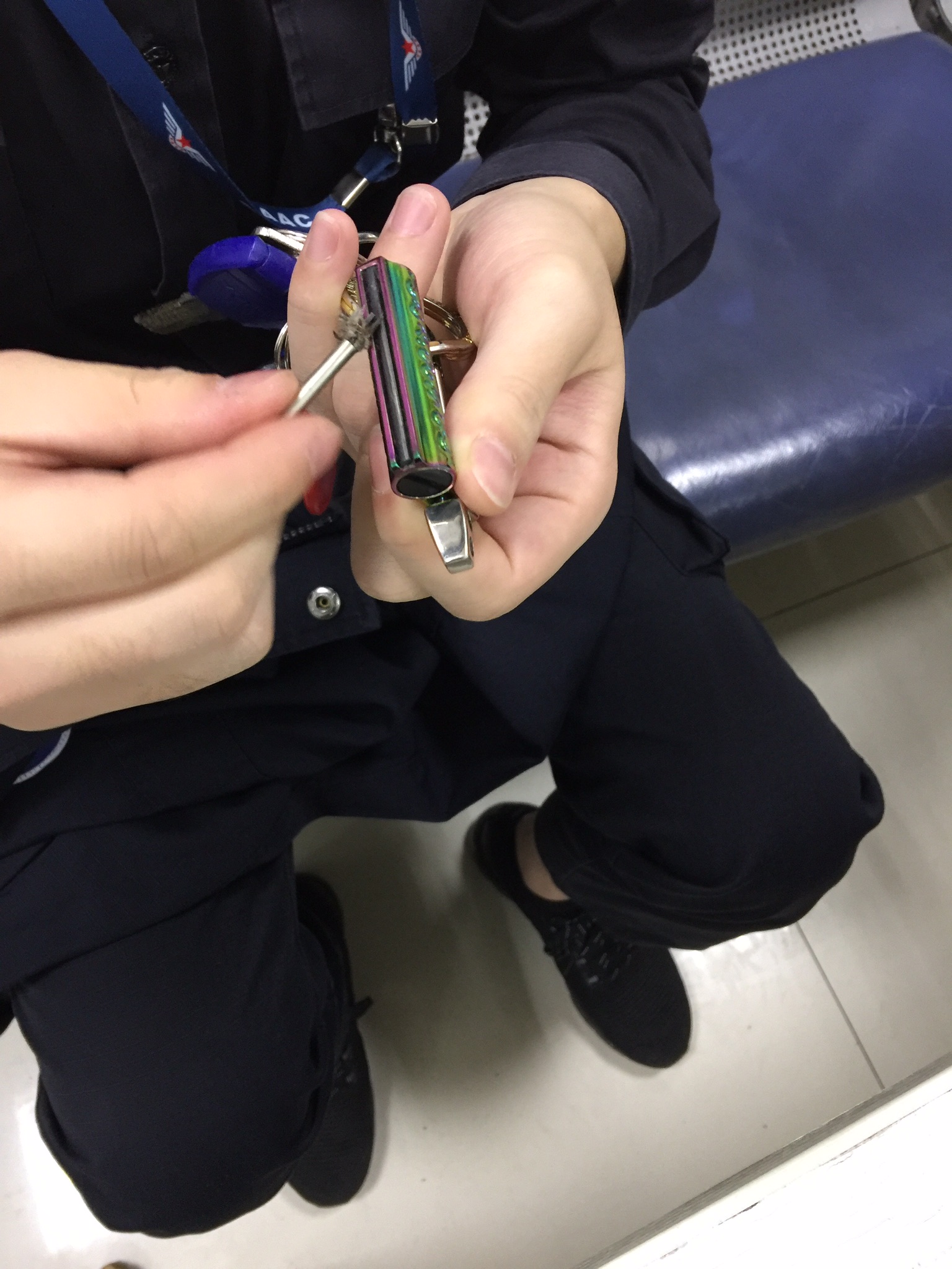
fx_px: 1063
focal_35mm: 29
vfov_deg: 61.7
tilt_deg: -67.5
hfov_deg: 48.2
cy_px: 634
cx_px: 476
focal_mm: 4.15
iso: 125
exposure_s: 1/10
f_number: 2.2
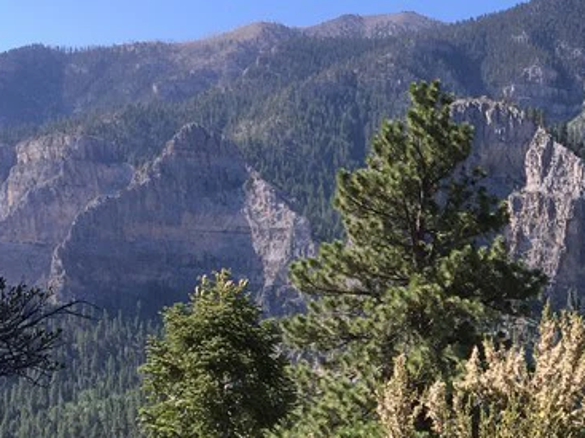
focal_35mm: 81
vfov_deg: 17.8
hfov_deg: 22.8
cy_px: 433
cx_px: 633
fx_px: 1368
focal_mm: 4.15
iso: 25
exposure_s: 1/693
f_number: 2.2
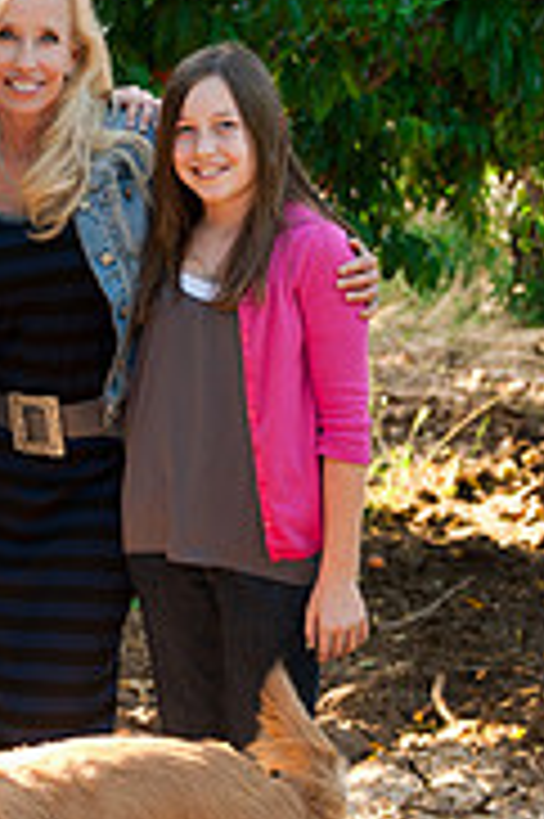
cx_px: 11
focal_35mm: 104
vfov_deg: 19.6
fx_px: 2362
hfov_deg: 13.0
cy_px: 364
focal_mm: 42
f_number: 3.2
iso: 200
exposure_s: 1/250
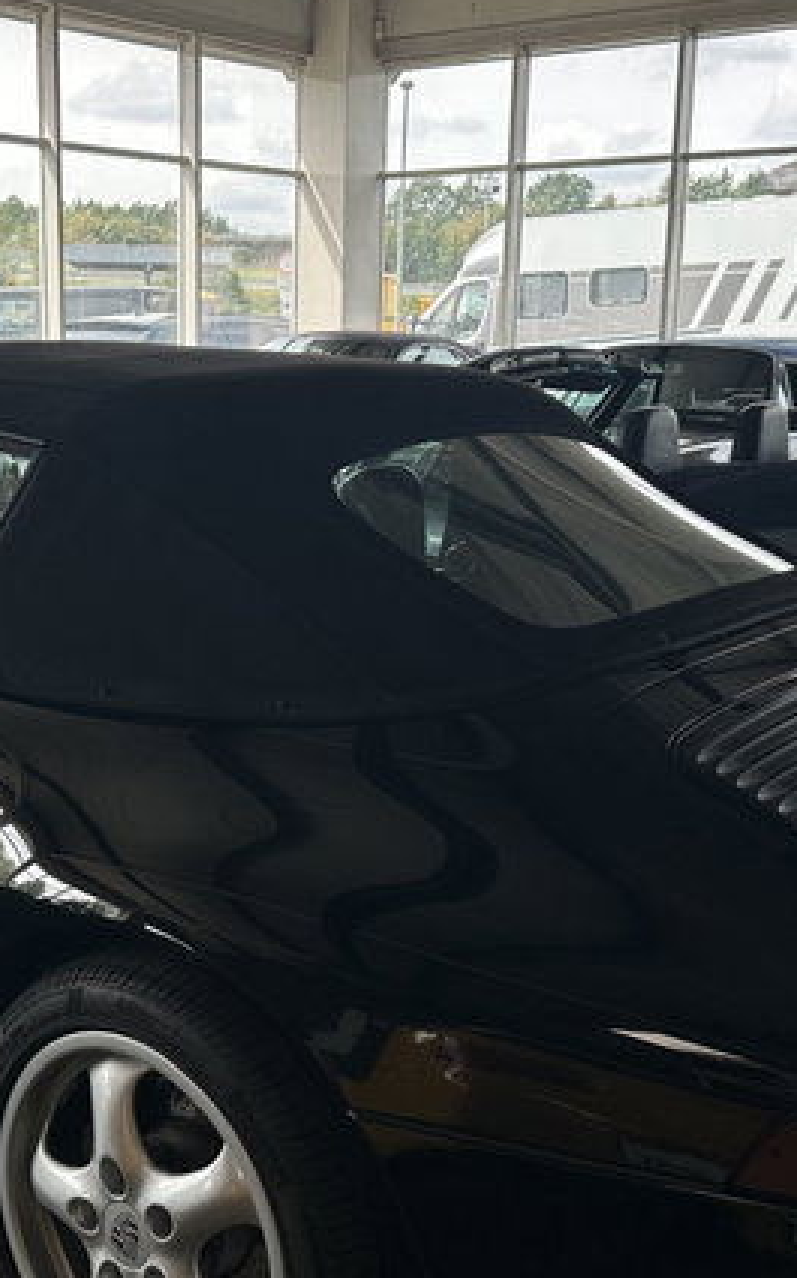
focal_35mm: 46
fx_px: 1601
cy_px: 677
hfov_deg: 27.8
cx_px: 280
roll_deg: -0.7
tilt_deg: -11.8
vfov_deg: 43.5
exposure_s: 1/704
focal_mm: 6.86
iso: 80
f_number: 1.78
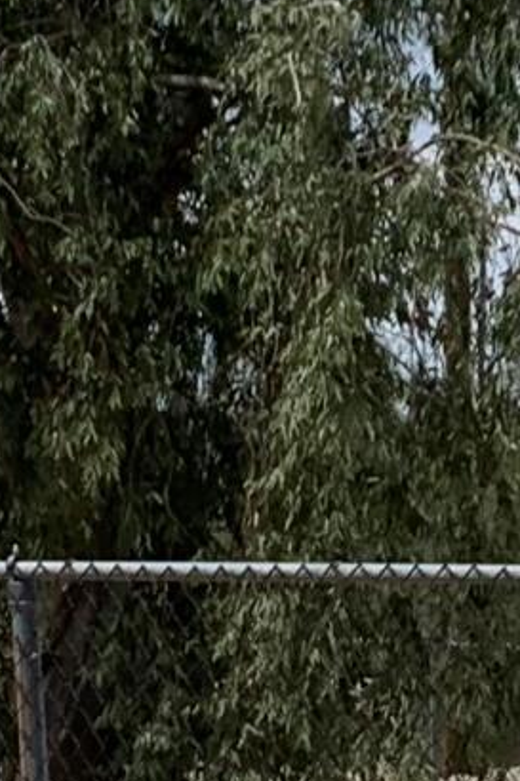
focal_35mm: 198
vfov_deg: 10.3
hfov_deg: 6.7
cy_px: 771
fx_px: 4293
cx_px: 1093
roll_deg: -1.6
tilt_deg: +1.2
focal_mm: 4.25
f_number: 1.8
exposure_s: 1/3401
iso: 25
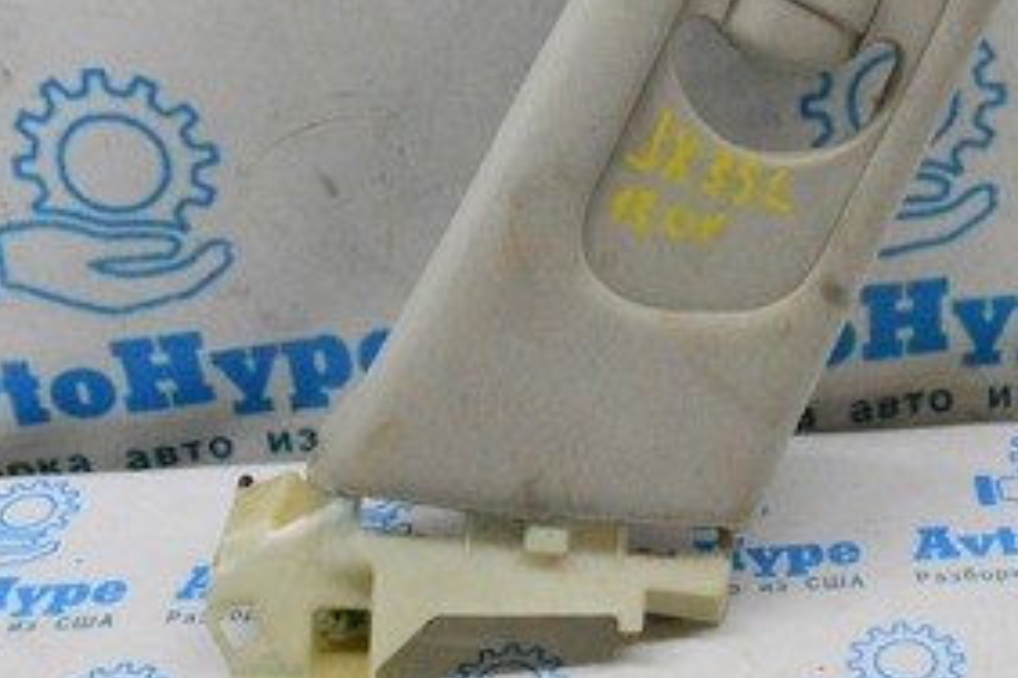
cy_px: 153
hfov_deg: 29.4
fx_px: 1923
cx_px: 708
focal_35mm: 68
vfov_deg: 19.8
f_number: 9
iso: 6400
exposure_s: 1/320
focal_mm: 20
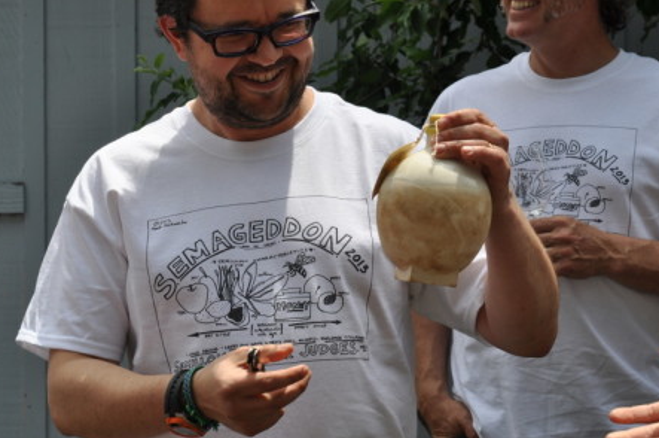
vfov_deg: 13.0
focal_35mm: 105
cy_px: 138
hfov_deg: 19.5
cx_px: 274
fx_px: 1919
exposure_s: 1/400
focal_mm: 50
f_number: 10
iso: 200
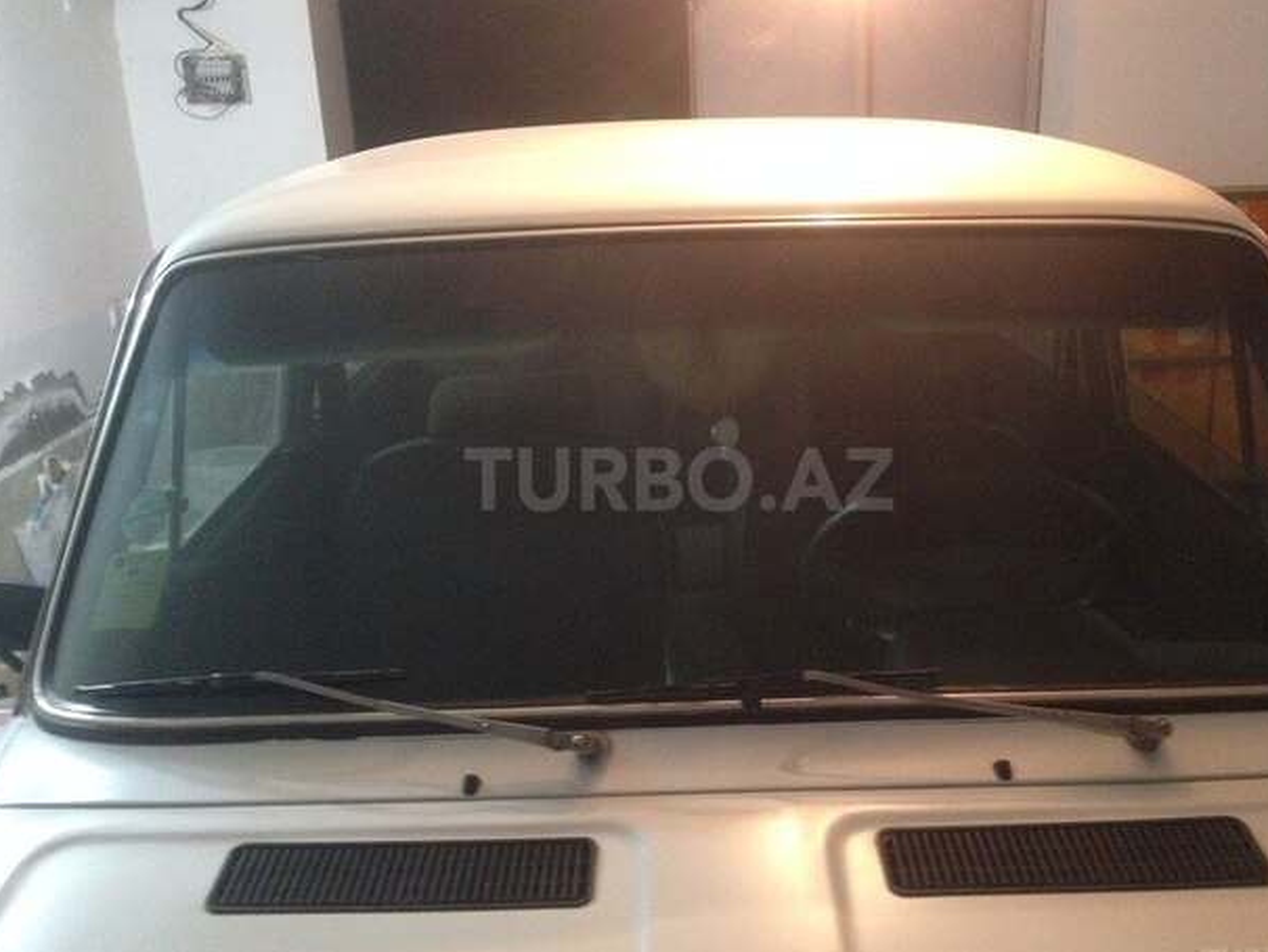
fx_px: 1319
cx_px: 679
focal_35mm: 36
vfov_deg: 39.7
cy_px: 479
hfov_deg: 51.3
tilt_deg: -18.5
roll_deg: +1.8
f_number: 2.4
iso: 500
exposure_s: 1/15
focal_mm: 4.12
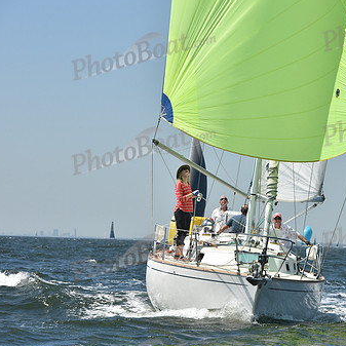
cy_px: 187
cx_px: 270
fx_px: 2069
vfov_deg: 9.6
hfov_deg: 9.5
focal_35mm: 183
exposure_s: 1/1250
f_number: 8
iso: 250
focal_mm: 125
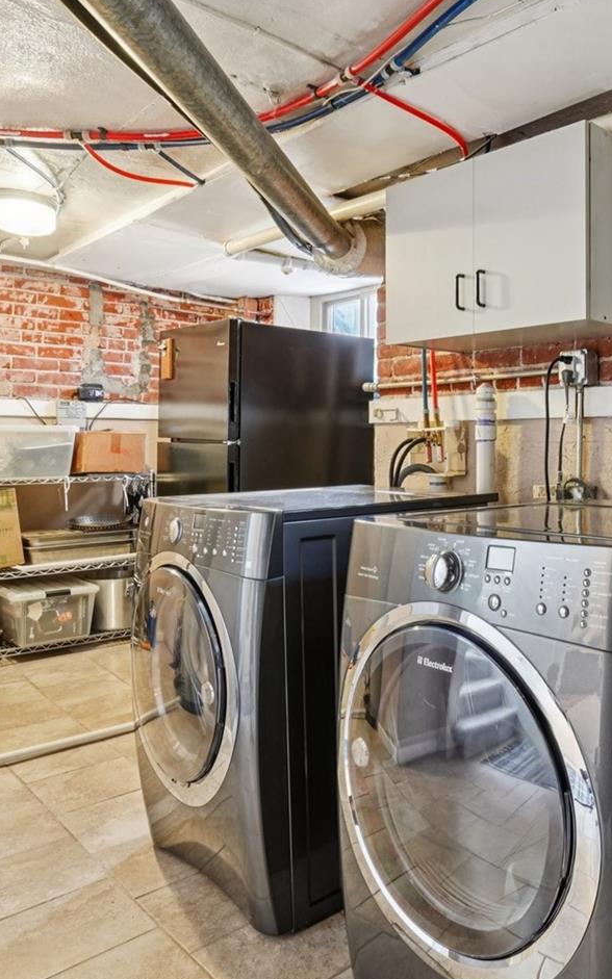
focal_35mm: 26
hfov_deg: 42.5
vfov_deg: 70.3
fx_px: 694
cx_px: 581
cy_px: 459
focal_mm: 10
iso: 400
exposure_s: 1/2
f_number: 8
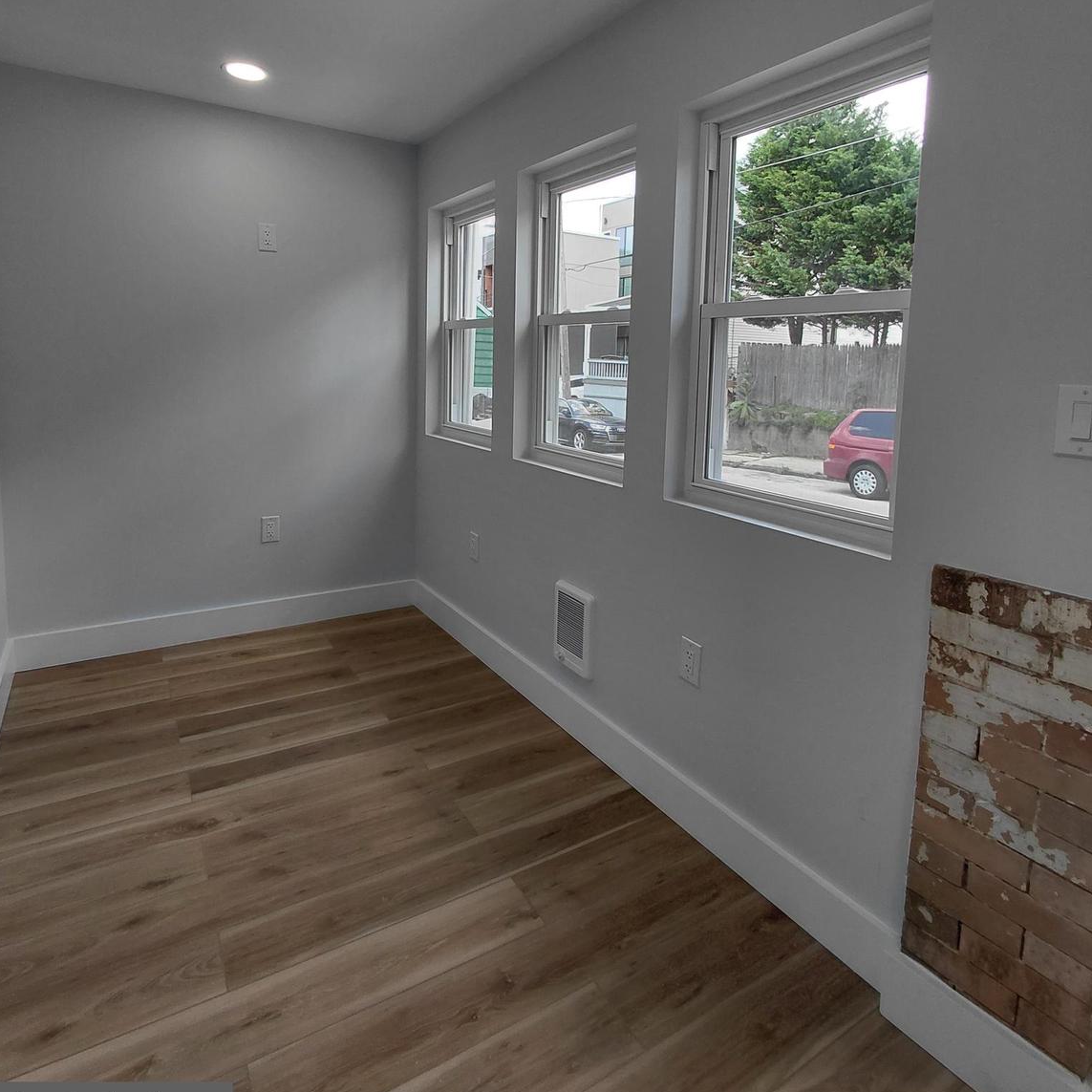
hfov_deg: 77.7
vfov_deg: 76.6
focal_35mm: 19
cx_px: 545
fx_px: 678
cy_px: 426
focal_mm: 1.64
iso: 40
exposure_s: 1/141
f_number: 2.2
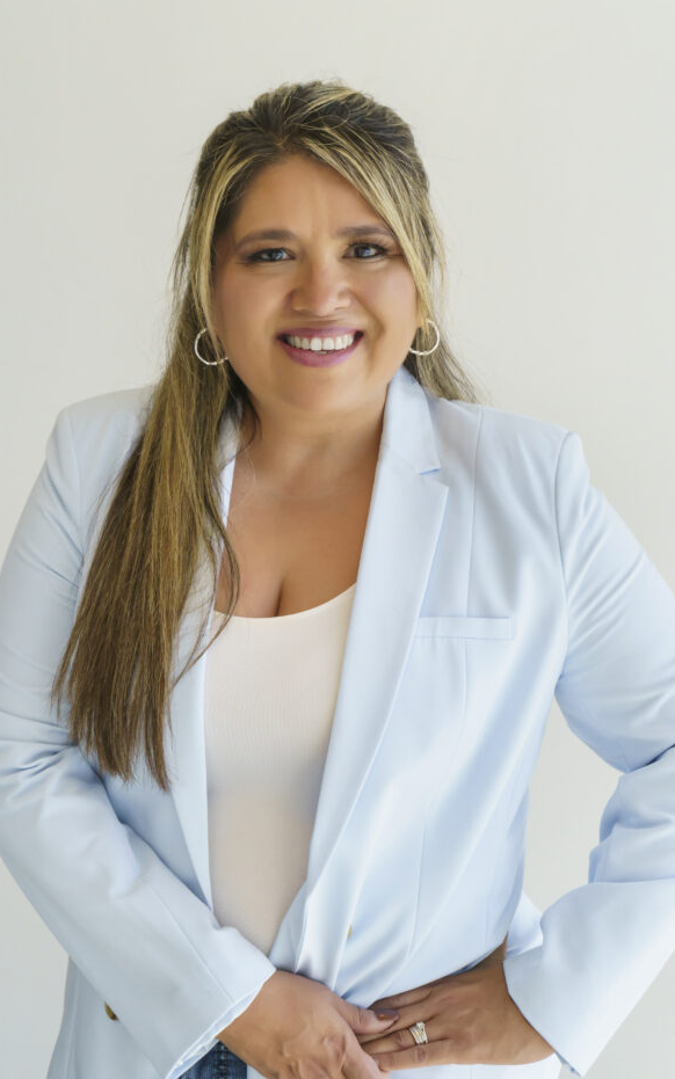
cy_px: 515
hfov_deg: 17.6
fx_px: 2178
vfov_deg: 27.8
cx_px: 316
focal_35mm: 74
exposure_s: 1/1250
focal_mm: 66
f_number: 5.6
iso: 1600
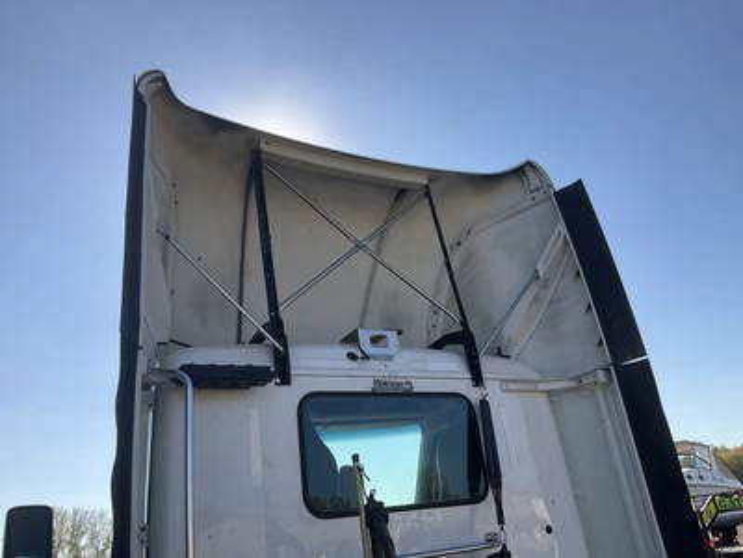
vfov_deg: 48.2
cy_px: 279
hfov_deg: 61.7
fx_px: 622
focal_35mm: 29
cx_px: 372
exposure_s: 1/1848
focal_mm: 3
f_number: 1.8
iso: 25
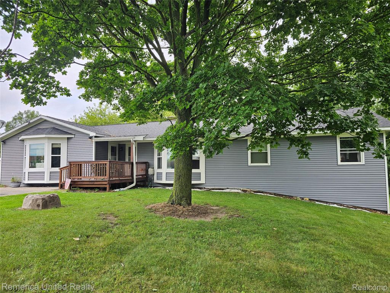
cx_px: 195
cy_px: 146
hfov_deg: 73.9
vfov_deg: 58.9
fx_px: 259
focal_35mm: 23
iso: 25
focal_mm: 6.3
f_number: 1.7
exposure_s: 1/180
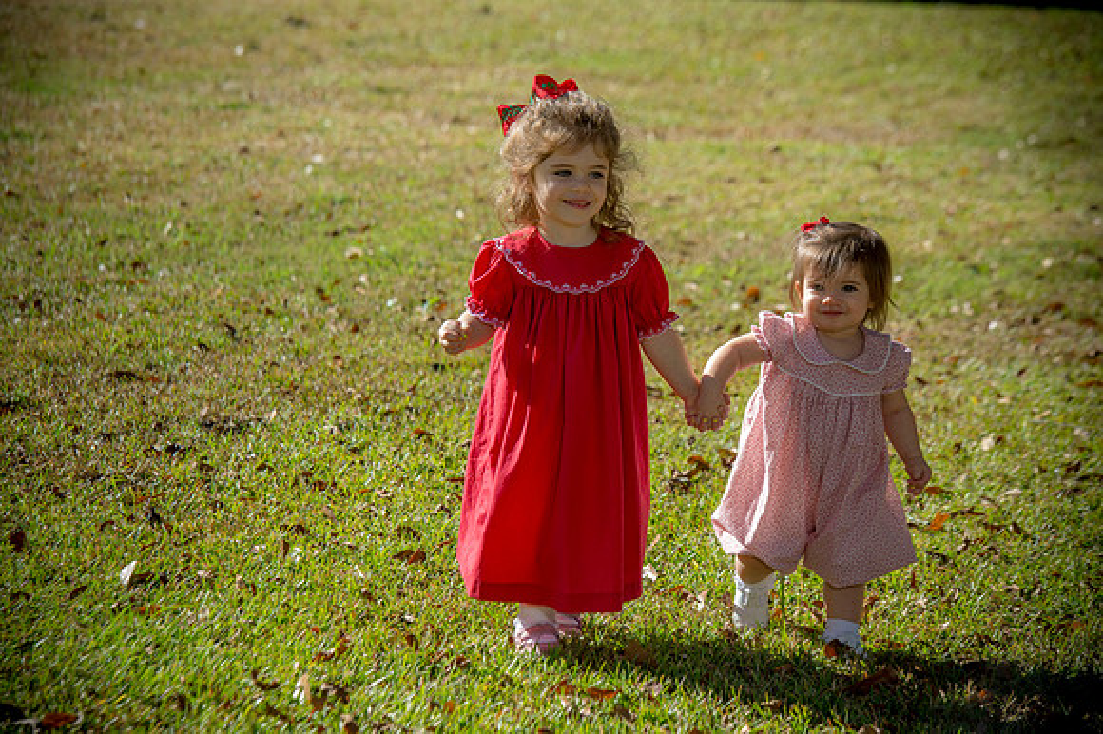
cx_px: 552
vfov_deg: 9.8
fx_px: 4287
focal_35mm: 140
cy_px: 367
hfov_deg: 14.7
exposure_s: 1/640
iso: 320
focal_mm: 140
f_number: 6.3
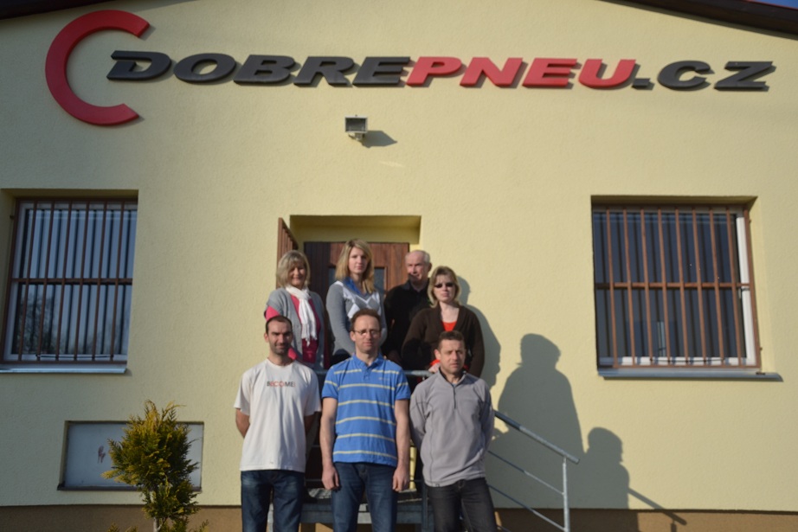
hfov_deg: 53.1
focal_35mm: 36
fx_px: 798
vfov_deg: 36.9
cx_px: 399
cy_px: 266
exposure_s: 1/1600
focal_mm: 24
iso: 100
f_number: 3.8
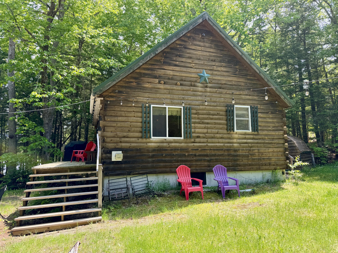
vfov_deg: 56.8
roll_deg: +0.1
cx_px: 169
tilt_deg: +6.1
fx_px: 234
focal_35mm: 24
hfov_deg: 71.6
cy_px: 126
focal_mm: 6.76
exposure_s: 1/689
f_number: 1.78
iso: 80
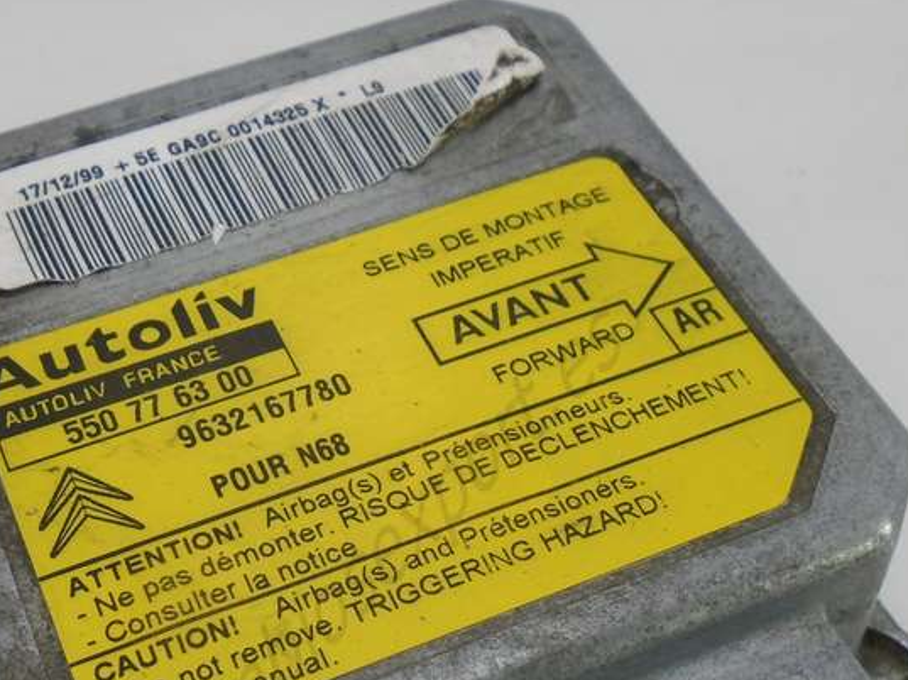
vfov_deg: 26.8
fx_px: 1389
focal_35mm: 53
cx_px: 369
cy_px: 575
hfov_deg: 36.1
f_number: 3.2
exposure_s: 1/125
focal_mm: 4.6
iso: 100
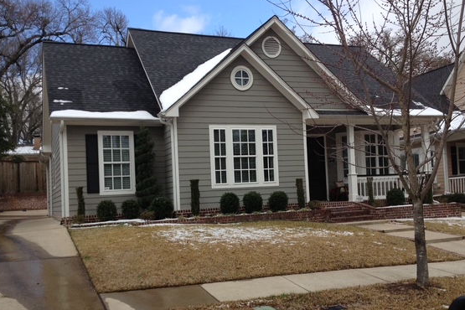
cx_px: 245
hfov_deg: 46.4
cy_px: 183
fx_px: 542
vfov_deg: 31.8
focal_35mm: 42
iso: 50
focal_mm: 4.28
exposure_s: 1/1200
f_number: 2.4
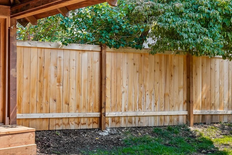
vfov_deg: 32.6
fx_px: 264
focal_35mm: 41
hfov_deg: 37.2
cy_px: 76
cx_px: -40
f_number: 8
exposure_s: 1/125
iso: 1000
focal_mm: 17
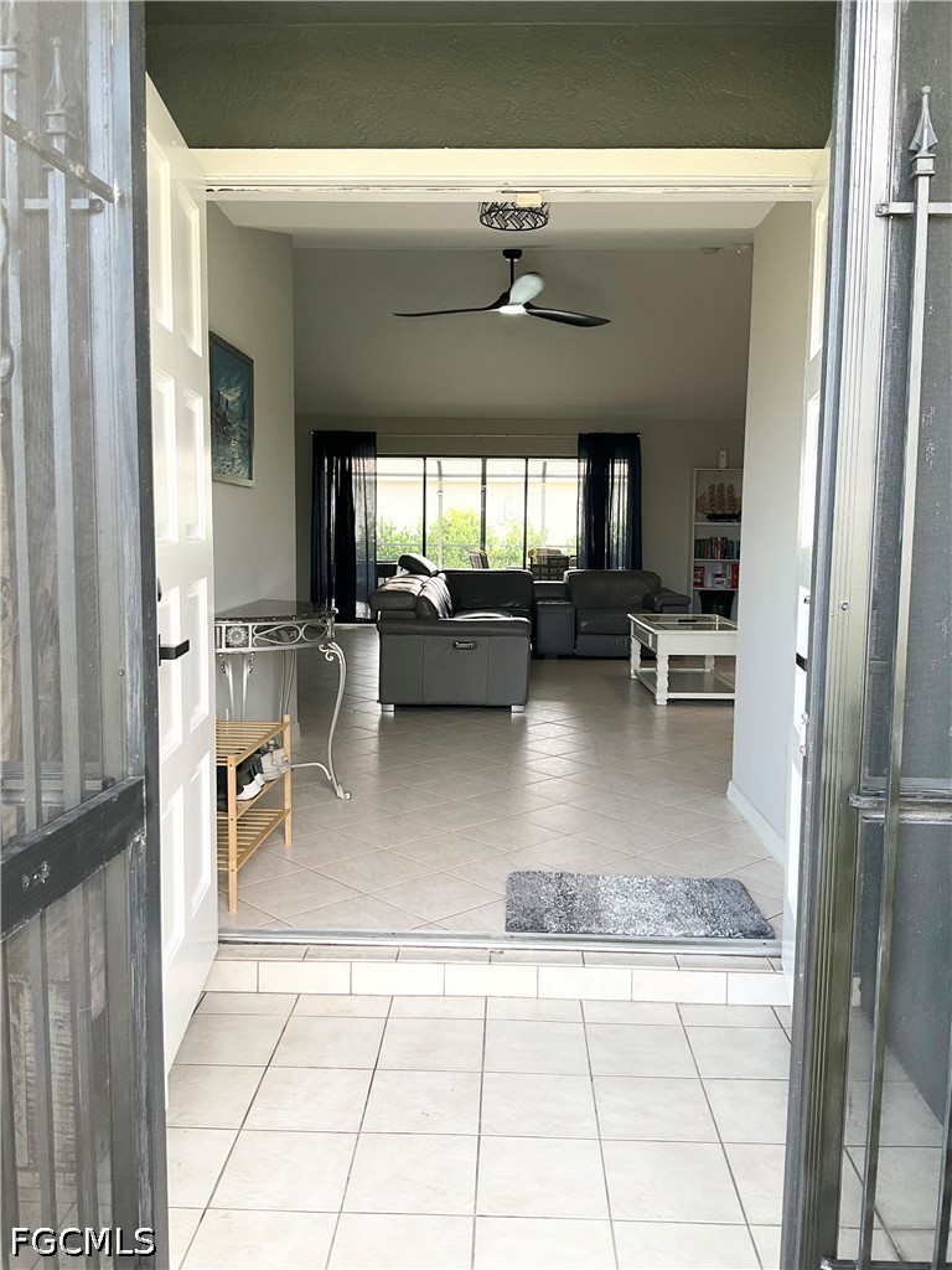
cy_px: 635
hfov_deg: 48.2
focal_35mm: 29
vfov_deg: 61.7
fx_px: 1063
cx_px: 476
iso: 40
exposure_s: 1/122
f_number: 1.8
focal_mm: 3
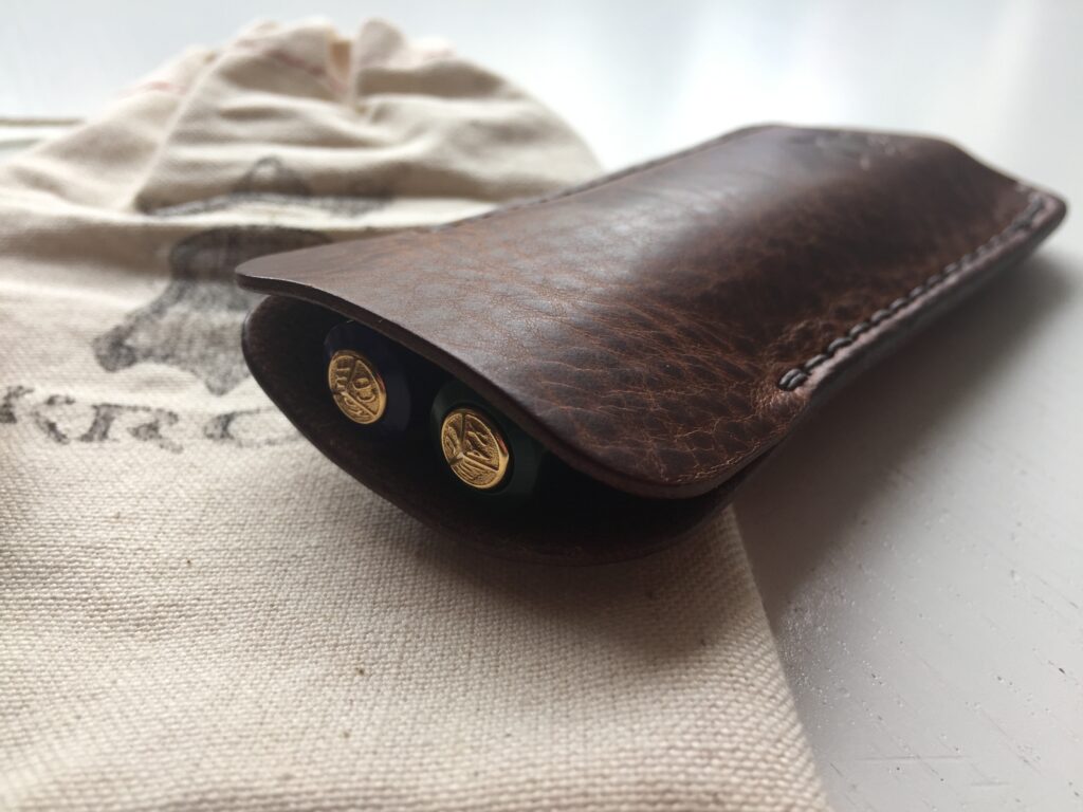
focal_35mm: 29
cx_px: 542
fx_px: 907
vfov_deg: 48.2
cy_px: 406
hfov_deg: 61.7
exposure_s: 1/100
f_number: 2.2
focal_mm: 4.15
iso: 32
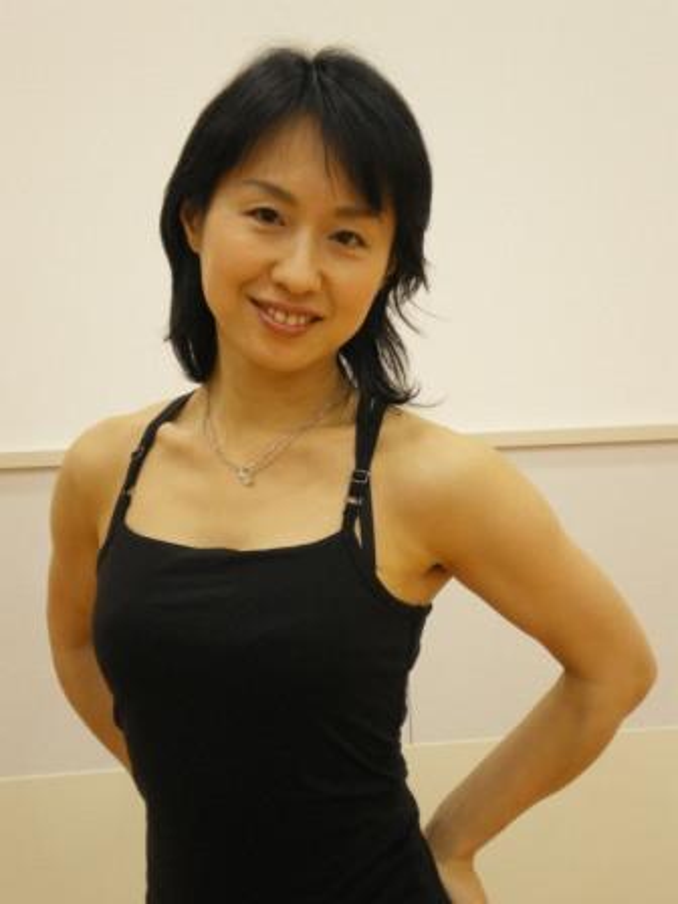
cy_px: 452
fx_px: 1462
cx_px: 339
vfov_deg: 34.3
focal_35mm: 56
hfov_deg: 26.1
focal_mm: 9.3
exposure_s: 1/60
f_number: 3.9
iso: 400
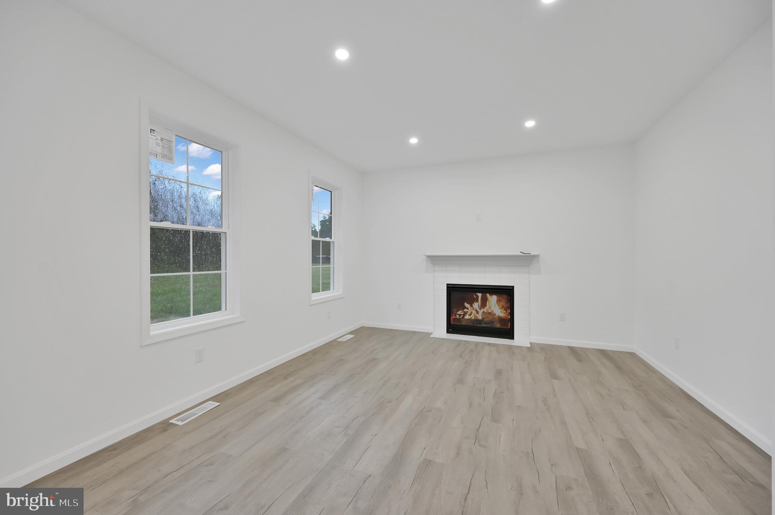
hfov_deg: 104.3
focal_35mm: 14
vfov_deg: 81.1
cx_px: 388
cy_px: 258
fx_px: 301
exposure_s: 1/25
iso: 200
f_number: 5
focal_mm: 14
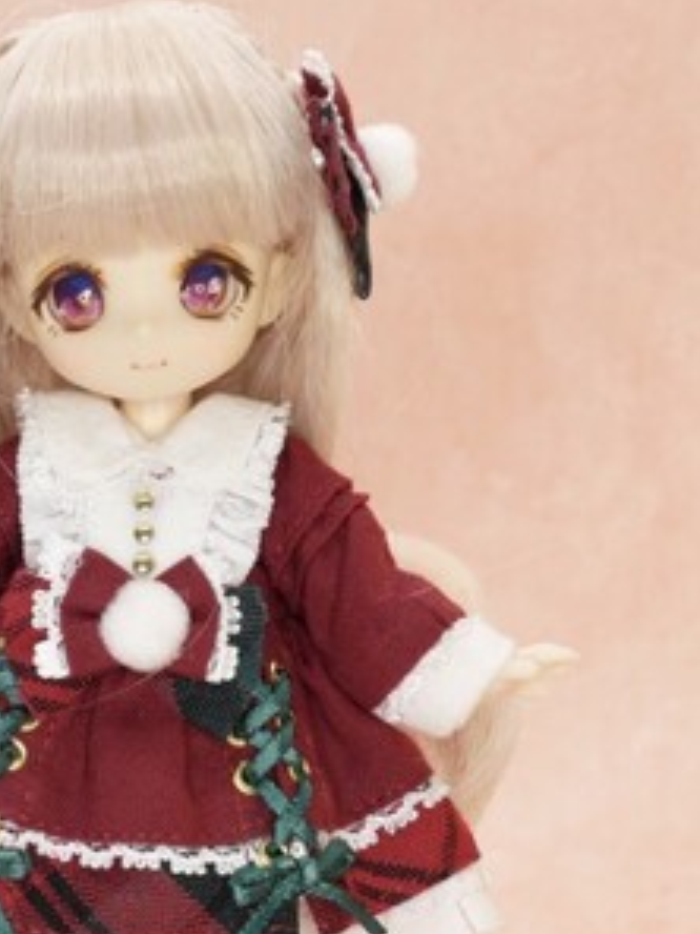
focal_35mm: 81
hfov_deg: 18.0
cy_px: 669
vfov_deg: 23.9
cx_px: 139
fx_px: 2184
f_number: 6.3
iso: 200
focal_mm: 25
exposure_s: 1/30
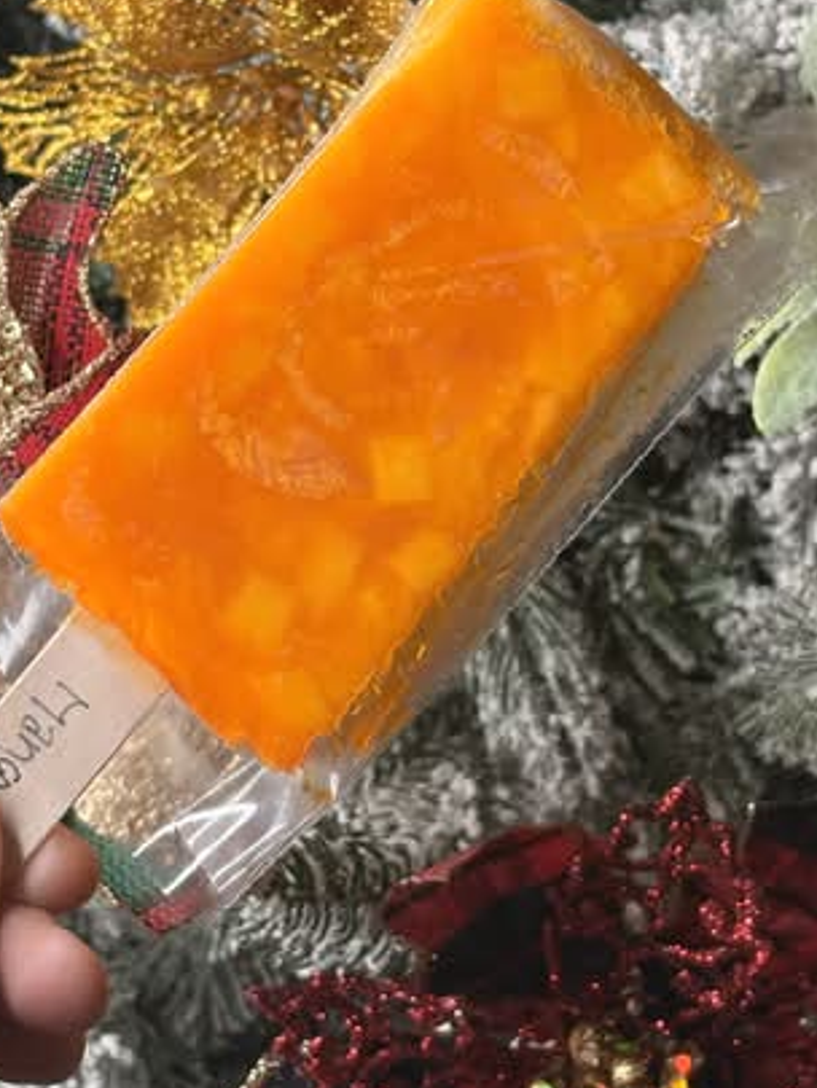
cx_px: 398
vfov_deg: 20.7
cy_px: 259
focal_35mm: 94
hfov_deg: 15.7
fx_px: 2957
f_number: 1.6
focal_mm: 5.96
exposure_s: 1/120
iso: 25
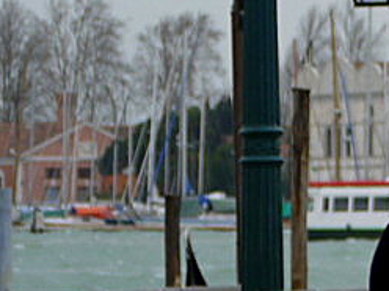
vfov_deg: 3.2
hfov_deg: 4.2
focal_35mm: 465
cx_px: 825
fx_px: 5225
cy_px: -28
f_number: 4
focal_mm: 45
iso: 100
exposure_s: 1/100
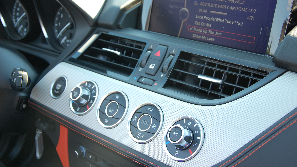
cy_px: 82
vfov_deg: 20.0
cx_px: 148
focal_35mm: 60
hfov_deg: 34.9
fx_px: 472
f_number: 5.6
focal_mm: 38
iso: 400
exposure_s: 1/125
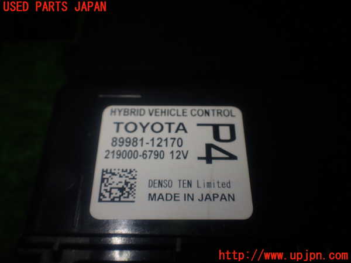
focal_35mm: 32
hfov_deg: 56.8
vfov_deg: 44.2
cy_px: 132
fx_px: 324
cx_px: 176
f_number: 3.2
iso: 100
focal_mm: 5.79
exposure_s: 1/100
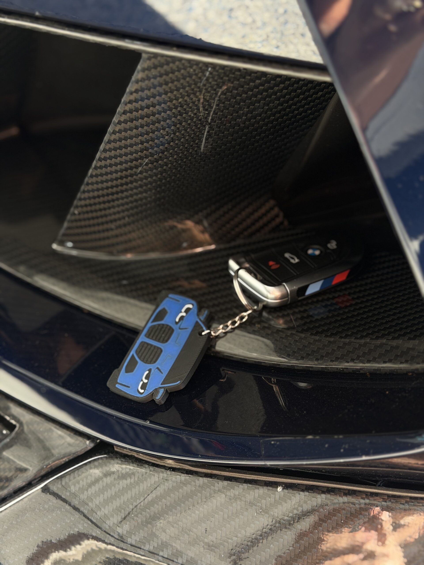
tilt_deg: -41.2
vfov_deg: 39.7
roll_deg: +1.3
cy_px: 282
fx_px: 784
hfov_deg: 30.3
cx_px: 212
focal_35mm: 48
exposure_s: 1/122
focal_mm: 6.76
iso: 64
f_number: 1.78
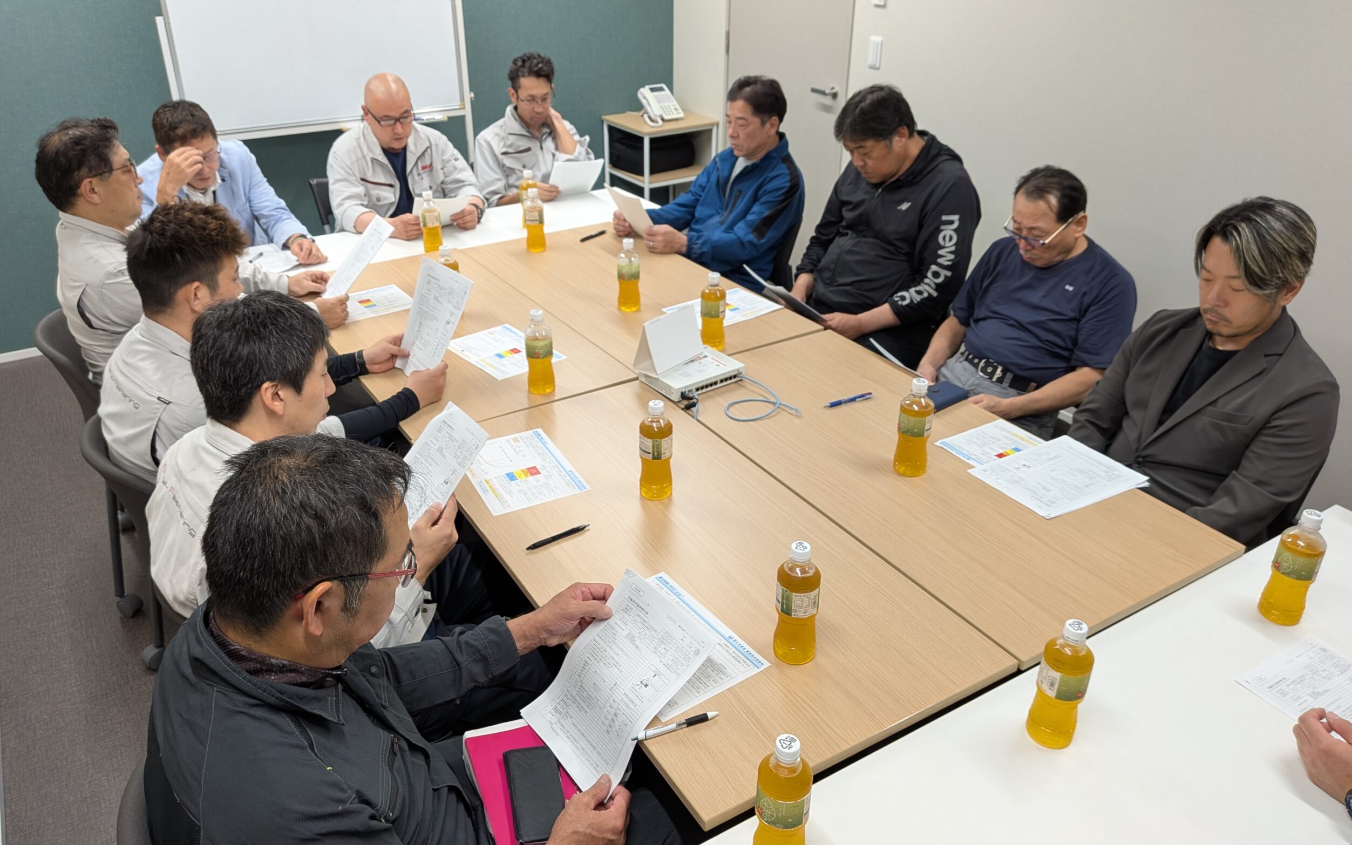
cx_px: 678
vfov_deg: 47.6
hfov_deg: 70.4
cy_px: 400
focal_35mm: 26
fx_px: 958
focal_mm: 4.53
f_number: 1.7
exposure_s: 1/30
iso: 42
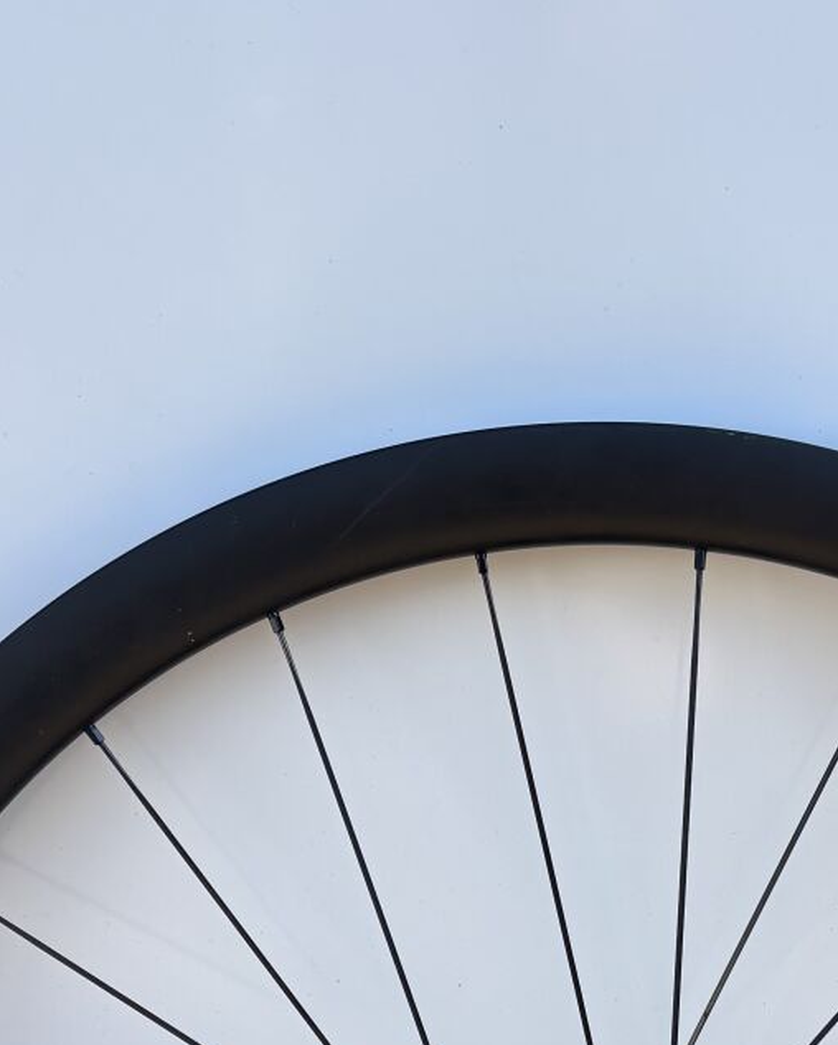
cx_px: 591
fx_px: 1982
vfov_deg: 27.7
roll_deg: -1.8
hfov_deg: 23.7
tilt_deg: -16.8
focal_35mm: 64
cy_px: 1068
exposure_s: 1/1037
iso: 50
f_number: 1.6
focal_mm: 5.96
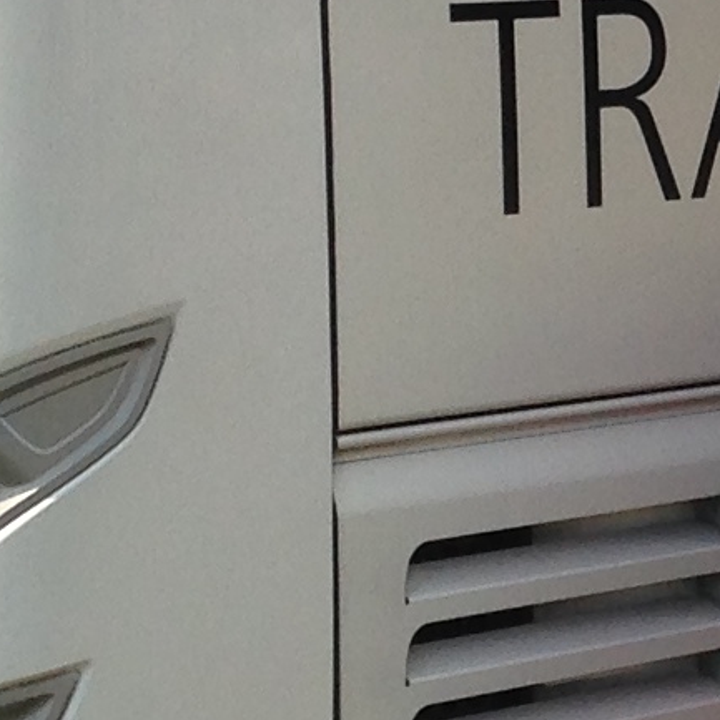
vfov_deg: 8.0
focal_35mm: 220
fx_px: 5177
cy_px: 229
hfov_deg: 7.8
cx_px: 1201
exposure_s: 1/2169
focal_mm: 4.12
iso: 50
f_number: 2.4
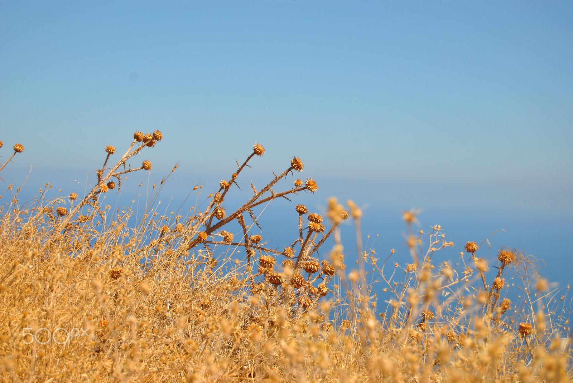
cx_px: 286
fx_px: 1315
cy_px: 192
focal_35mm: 82
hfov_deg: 24.6
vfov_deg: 16.6
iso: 180
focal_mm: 55
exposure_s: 1/1000
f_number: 5.6
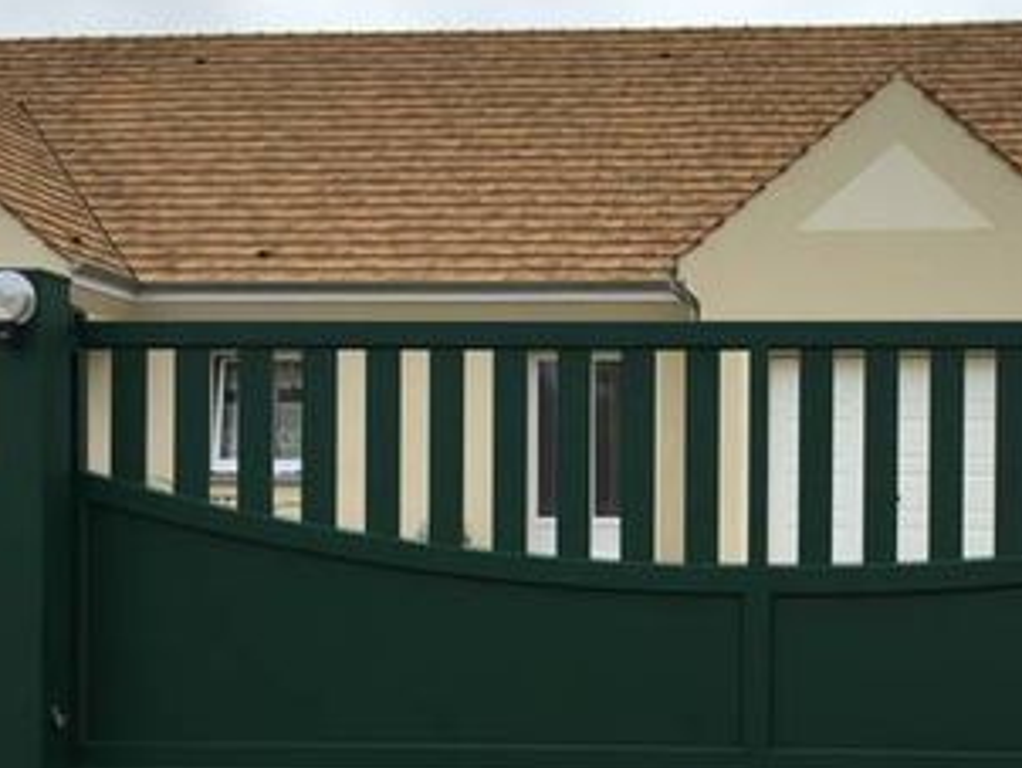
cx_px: 785
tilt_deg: -2.4
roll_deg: -1.4
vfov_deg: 30.0
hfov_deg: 38.4
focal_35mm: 48
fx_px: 1418
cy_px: 536
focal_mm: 4.15
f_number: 2.2
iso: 32
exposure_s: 1/989
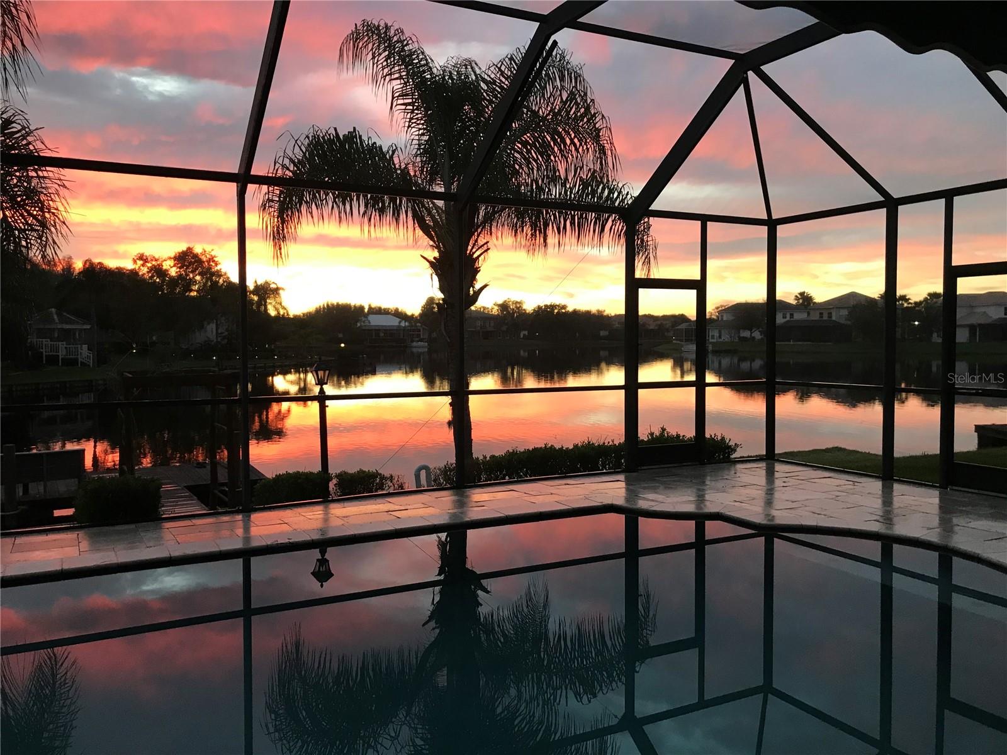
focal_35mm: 28
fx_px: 815
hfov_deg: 63.4
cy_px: 378
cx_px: 504
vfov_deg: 49.7
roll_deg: -0.8
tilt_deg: -1.6
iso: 40
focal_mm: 3.99
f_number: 1.8
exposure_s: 1/17
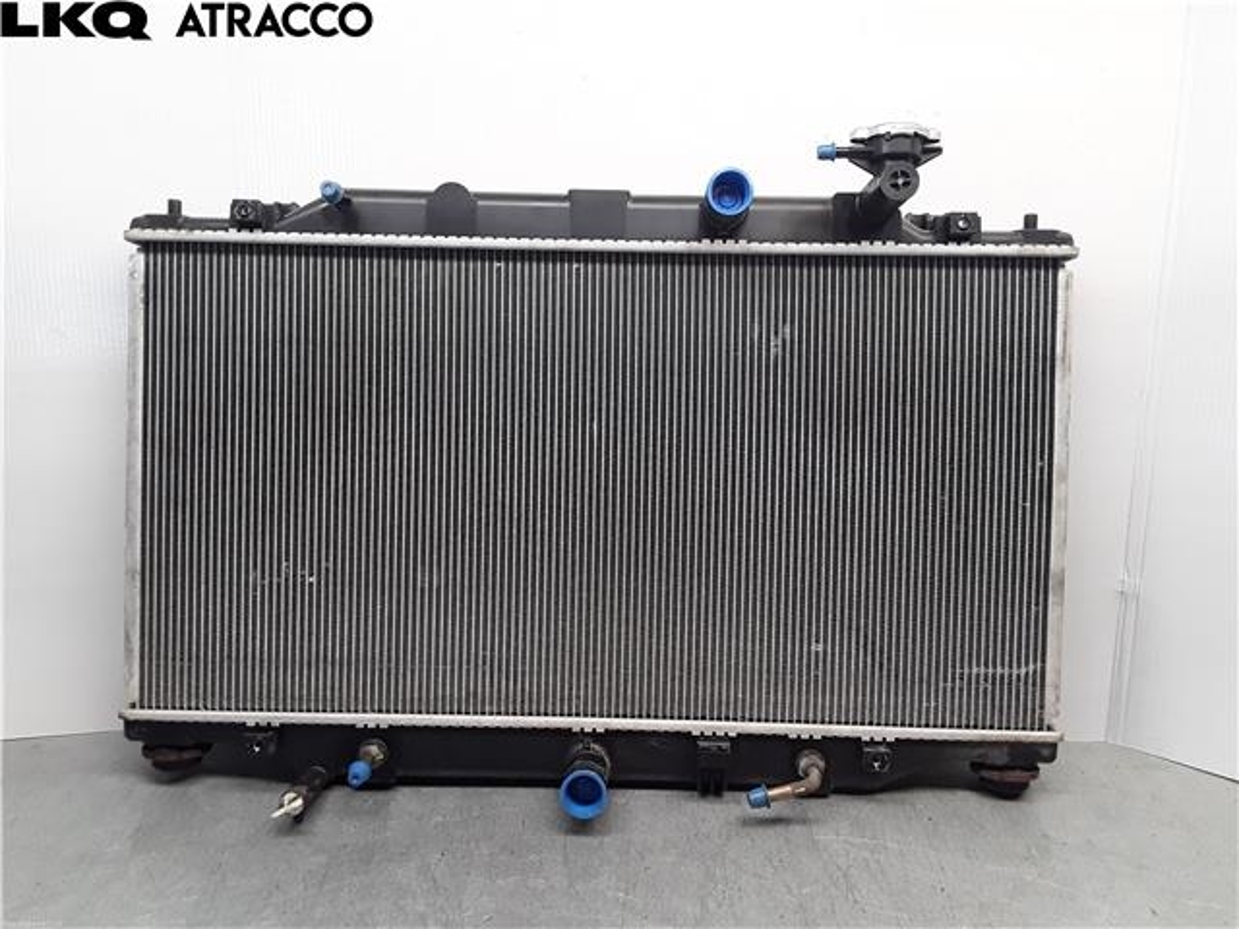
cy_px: 464
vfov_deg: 49.7
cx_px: 620
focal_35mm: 28
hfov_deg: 63.4
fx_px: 1002
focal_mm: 2.91
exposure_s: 1/50
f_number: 1.9
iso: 50
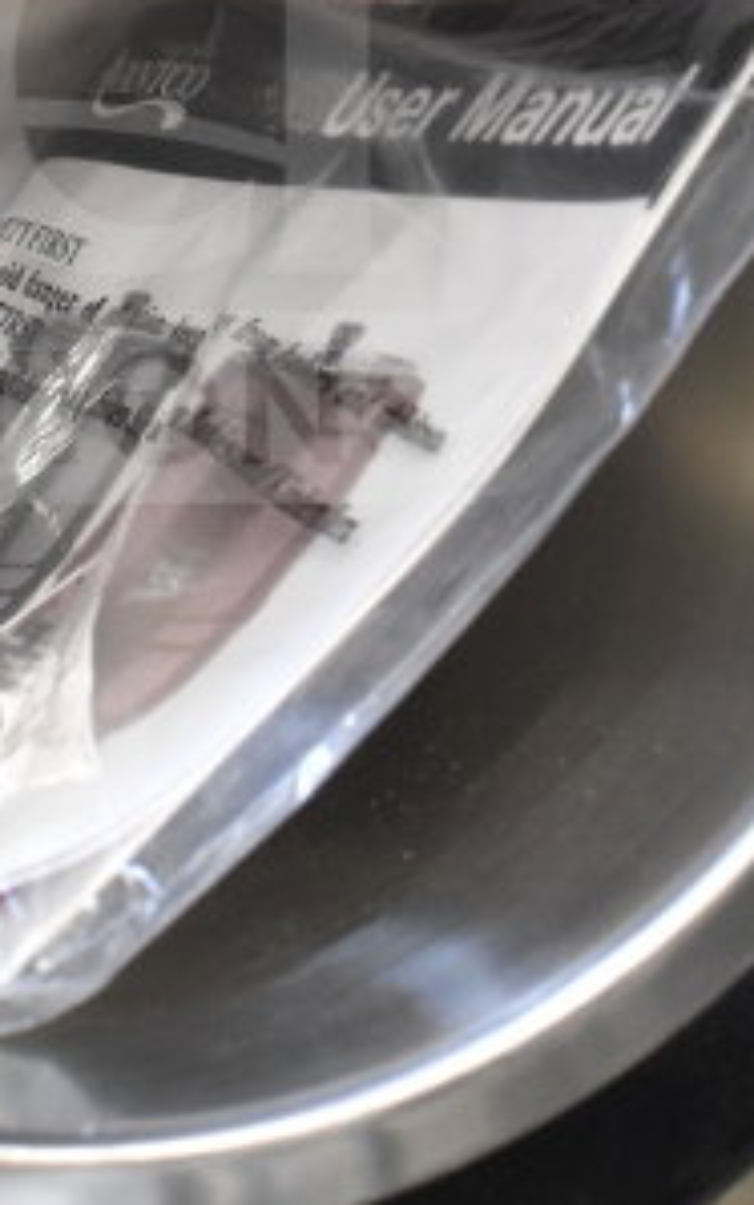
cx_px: 20
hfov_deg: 12.6
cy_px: 183
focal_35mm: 103
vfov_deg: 19.9
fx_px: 3385
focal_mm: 22
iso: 1600
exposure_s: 1/30
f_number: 3.8
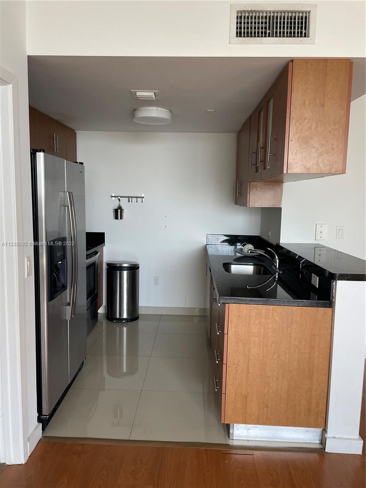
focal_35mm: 26
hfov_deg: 53.1
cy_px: 244
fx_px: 367
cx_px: 183
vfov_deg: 67.3
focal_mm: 4.2
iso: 125
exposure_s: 1/102
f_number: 1.6
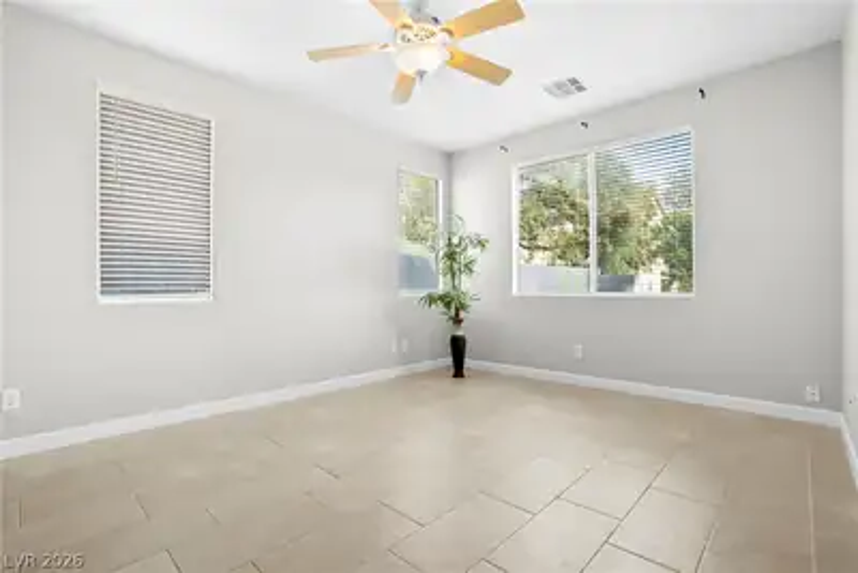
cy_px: 286
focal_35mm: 16
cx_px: 429
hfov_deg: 96.7
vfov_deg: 73.8
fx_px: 381
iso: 800
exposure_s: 1/5
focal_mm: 16
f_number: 9
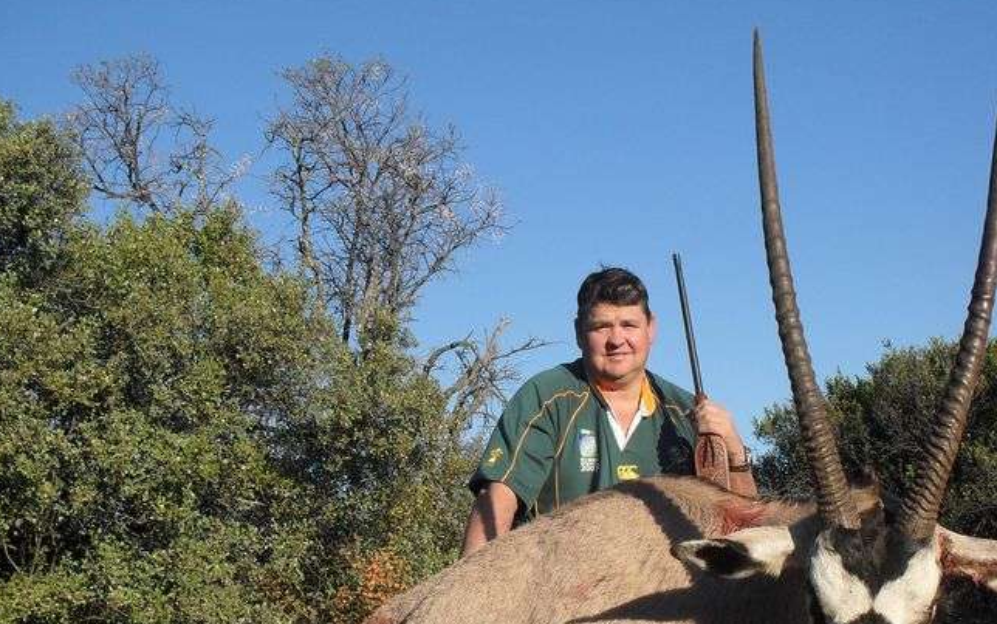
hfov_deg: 40.3
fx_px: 1359
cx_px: 528
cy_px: 454
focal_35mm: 50
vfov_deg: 25.6
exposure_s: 1/125
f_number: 8.3
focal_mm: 6.3
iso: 80
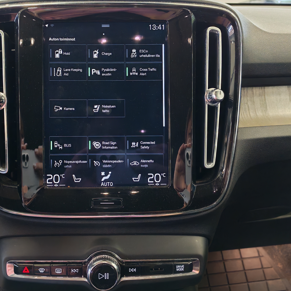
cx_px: 108
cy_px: 146
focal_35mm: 37
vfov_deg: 44.9
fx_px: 352
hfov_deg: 44.5
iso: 1600
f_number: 1.9
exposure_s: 1/50
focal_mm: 6.12
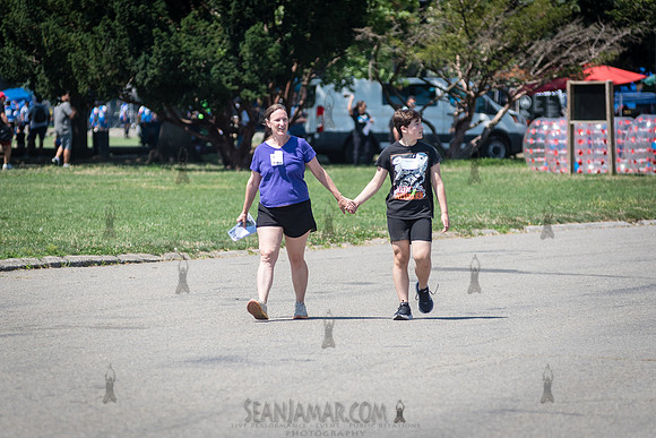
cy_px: 219
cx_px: 328
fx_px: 4497
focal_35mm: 247
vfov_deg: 5.6
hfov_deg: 8.3
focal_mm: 200
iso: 200
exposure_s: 1/1600
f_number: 4
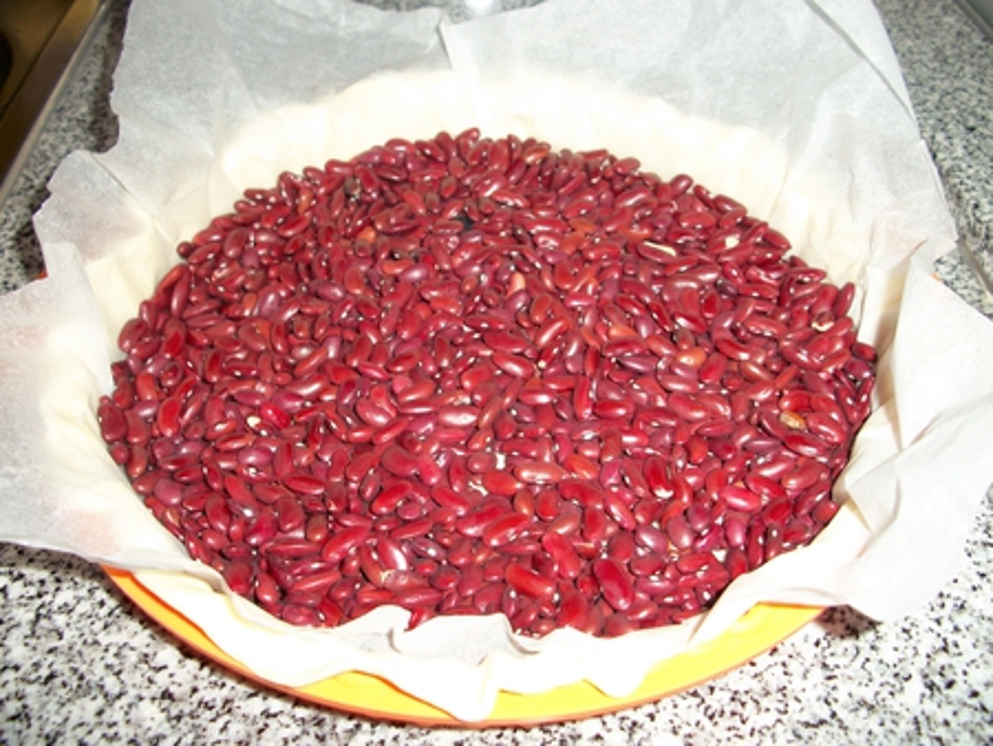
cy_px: 373
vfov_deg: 40.7
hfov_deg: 52.6
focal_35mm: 35
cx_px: 496
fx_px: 1005
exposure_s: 1/30
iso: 80
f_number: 3.1
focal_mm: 6.3
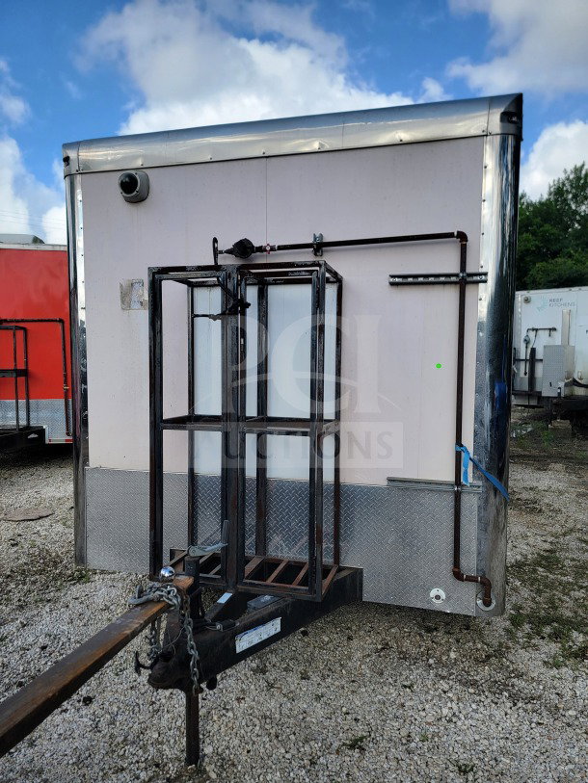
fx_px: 543
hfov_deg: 56.8
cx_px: 294
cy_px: 392
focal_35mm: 24
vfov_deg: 71.6
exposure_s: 1/563
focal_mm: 6.7
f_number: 1.8
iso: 16
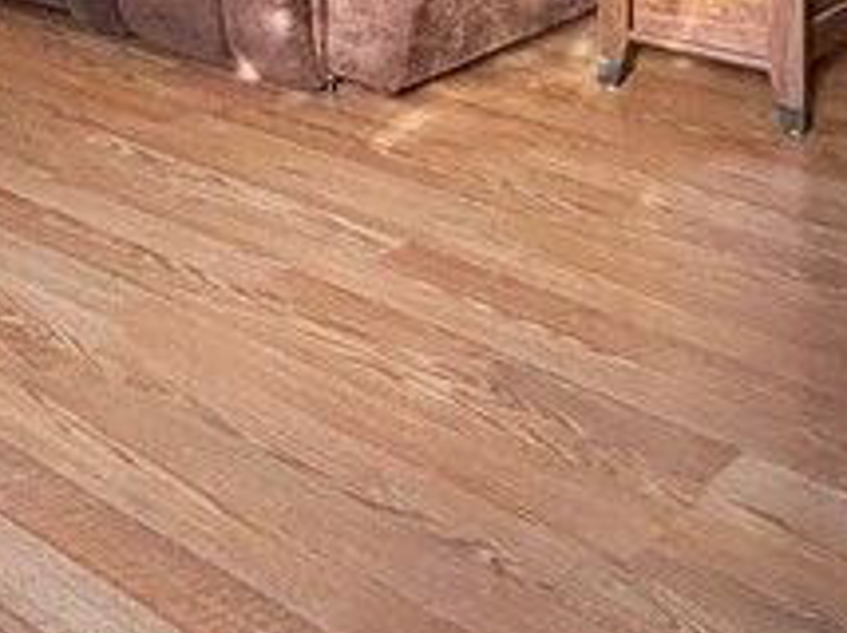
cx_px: -178
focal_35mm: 67
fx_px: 1638
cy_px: -447
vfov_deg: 18.1
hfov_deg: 25.8
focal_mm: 2.22
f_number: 2.2
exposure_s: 1/120
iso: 200
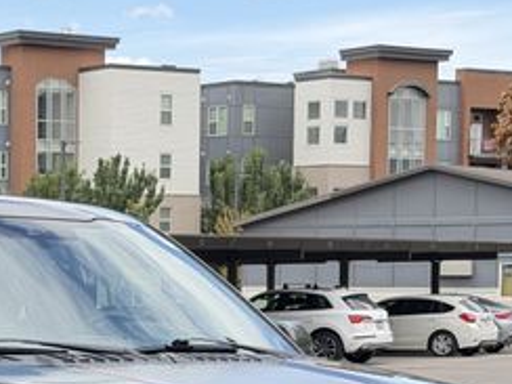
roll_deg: +0.0
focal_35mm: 126
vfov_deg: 11.6
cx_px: -8
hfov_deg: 15.3
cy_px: 392
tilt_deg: -4.0
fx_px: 1864
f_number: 1.78
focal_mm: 6.76
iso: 80
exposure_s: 1/1575
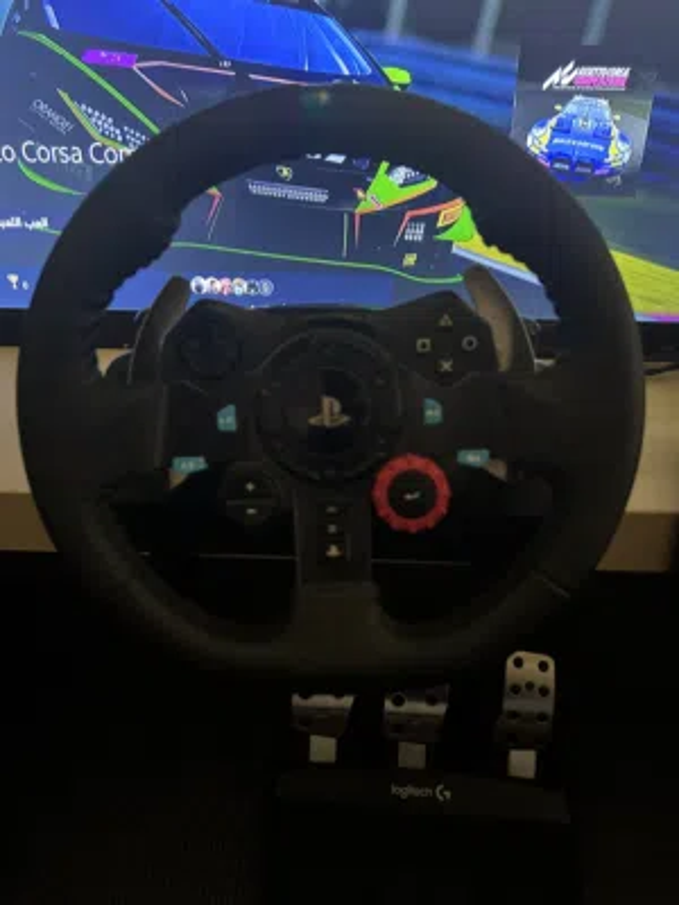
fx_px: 680
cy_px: 452
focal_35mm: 26
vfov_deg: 67.3
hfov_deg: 53.1
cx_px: 340
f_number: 1.5
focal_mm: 5.7
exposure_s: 1/26
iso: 640
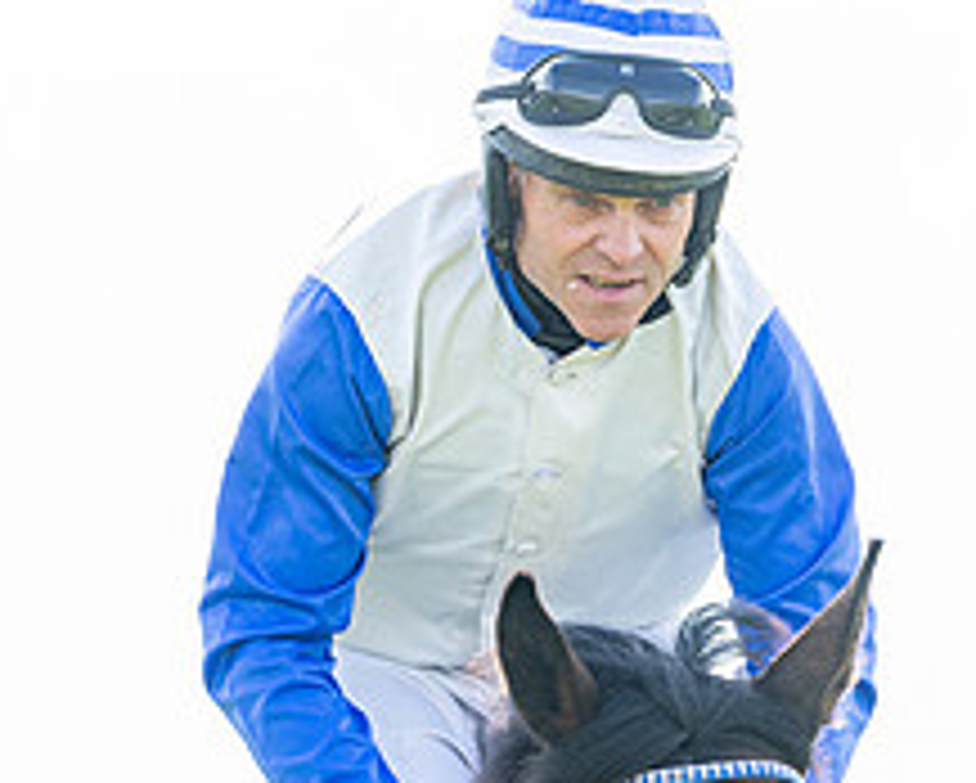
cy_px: 980
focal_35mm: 692
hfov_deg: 2.8
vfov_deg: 2.2
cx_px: 752
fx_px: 20007
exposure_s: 1/1000
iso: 200
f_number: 5
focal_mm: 185
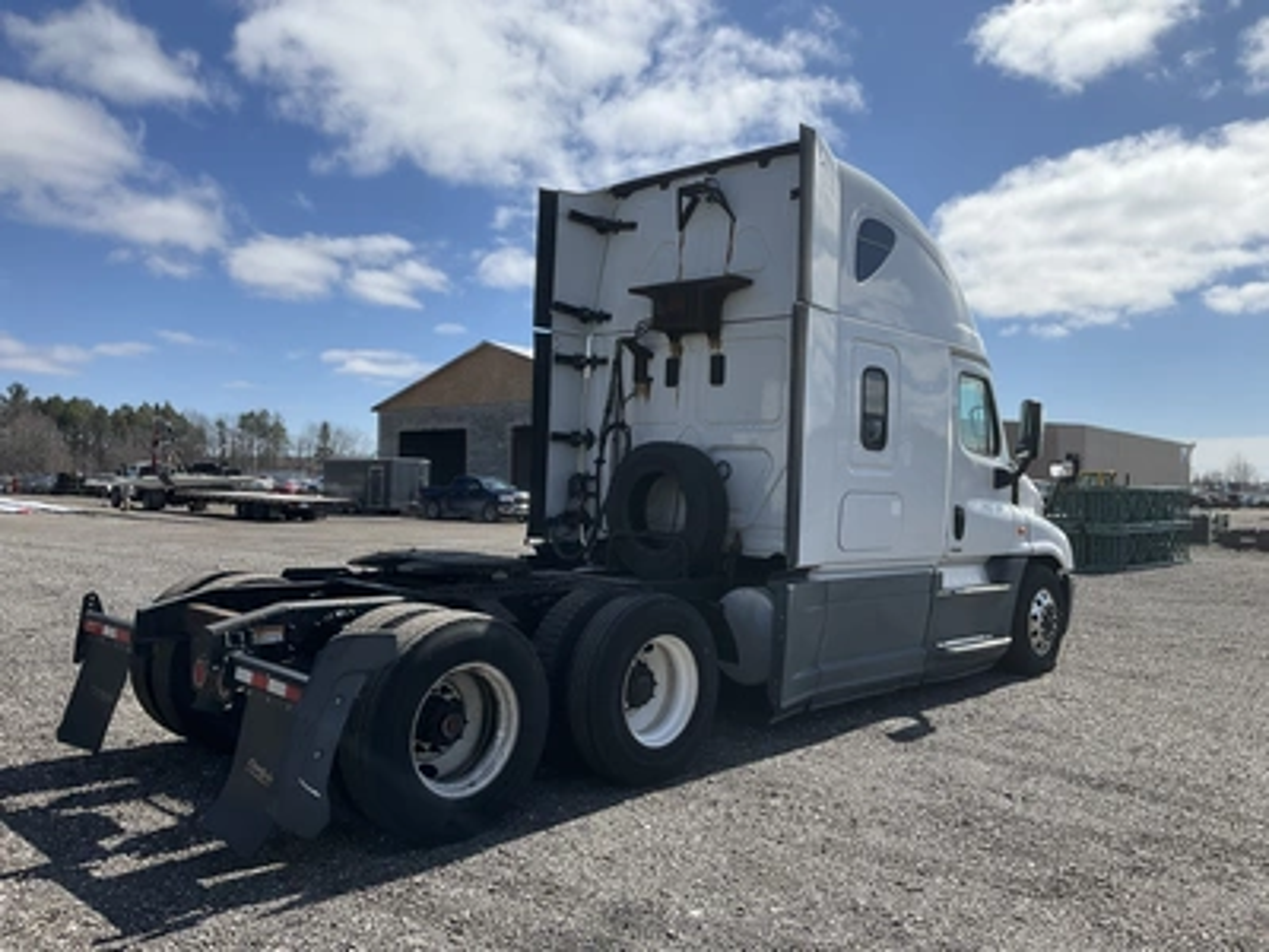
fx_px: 1063
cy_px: 476
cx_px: 634
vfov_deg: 48.2
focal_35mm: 29
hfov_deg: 61.7
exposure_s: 1/2538
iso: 25
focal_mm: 3
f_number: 1.8
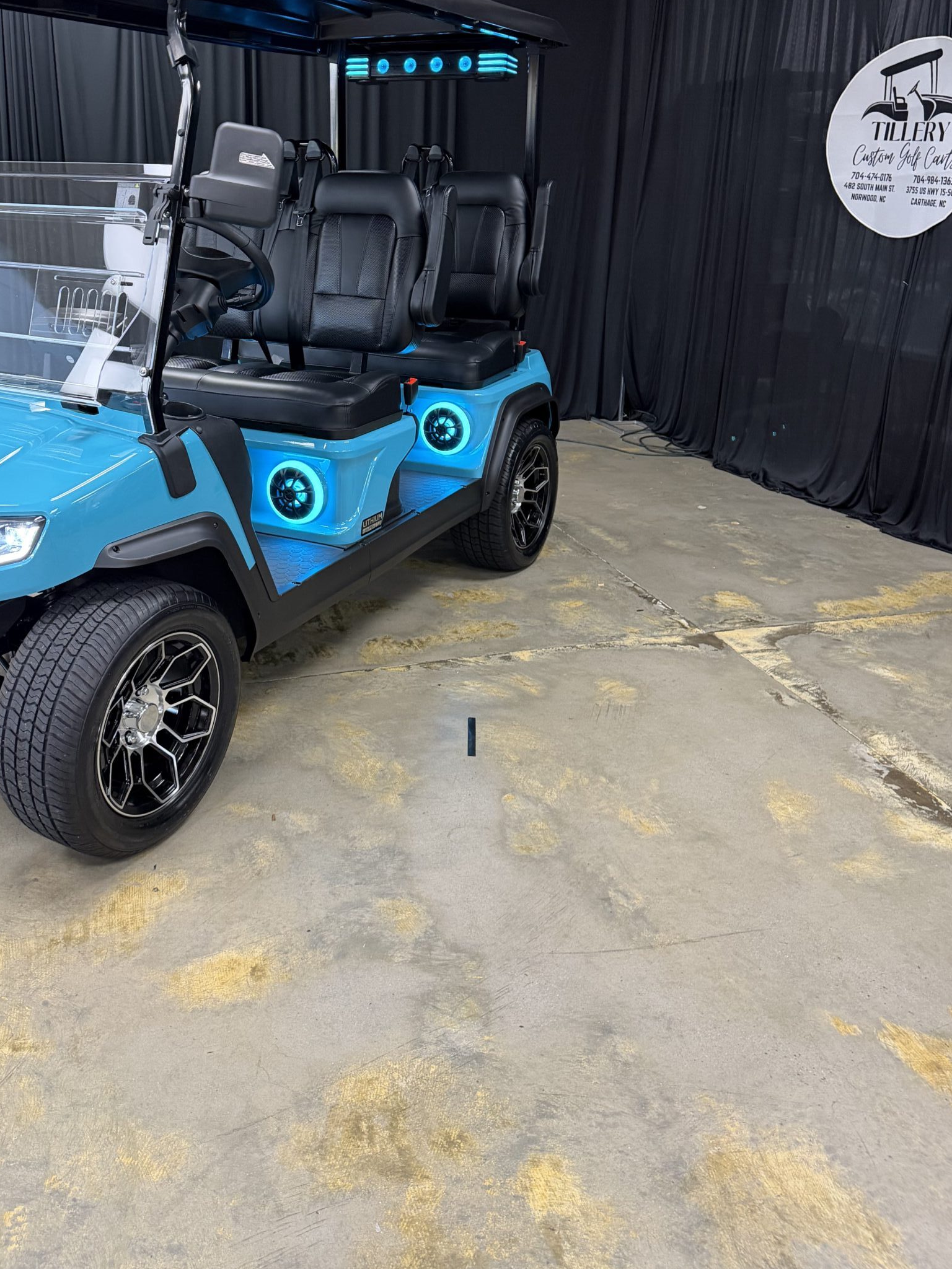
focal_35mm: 30
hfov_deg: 46.5
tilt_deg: -15.6
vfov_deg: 59.2
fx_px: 1100
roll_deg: -1.8
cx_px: 371
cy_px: 481
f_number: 1.78
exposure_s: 1/60
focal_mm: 6.76
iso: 400
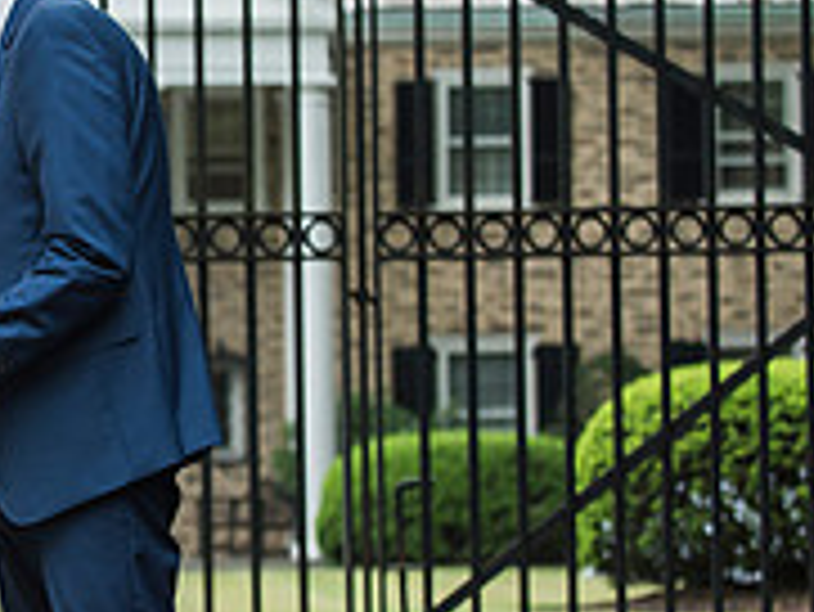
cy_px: 227
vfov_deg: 6.7
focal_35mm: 221
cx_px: -34
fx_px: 5200
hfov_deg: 8.9
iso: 500
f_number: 3.5
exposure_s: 1/400
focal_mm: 70
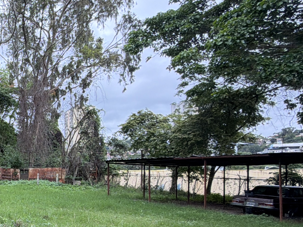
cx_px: -86
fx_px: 376
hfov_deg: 33.1
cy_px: 177
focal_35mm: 43
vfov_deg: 32.8
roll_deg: +0.8
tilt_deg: -0.8
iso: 50
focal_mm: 2.22
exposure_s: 1/221
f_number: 2.2
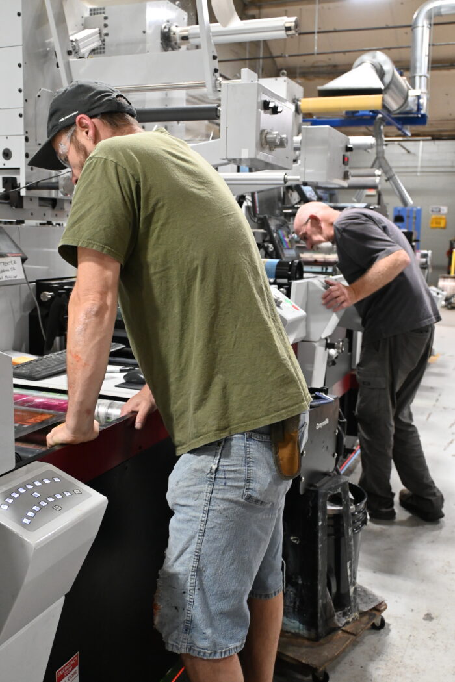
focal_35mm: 36
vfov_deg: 53.1
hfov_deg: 36.9
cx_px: 228
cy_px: 341
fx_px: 682
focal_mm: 24
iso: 1800
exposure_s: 1/125
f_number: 4.2
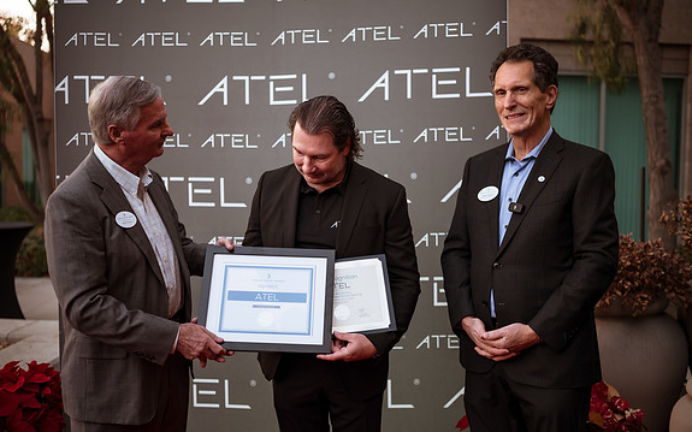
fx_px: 679
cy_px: 214
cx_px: 344
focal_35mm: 36
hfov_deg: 54.0
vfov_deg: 35.3
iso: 200
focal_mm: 35
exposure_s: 1/400
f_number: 1.8
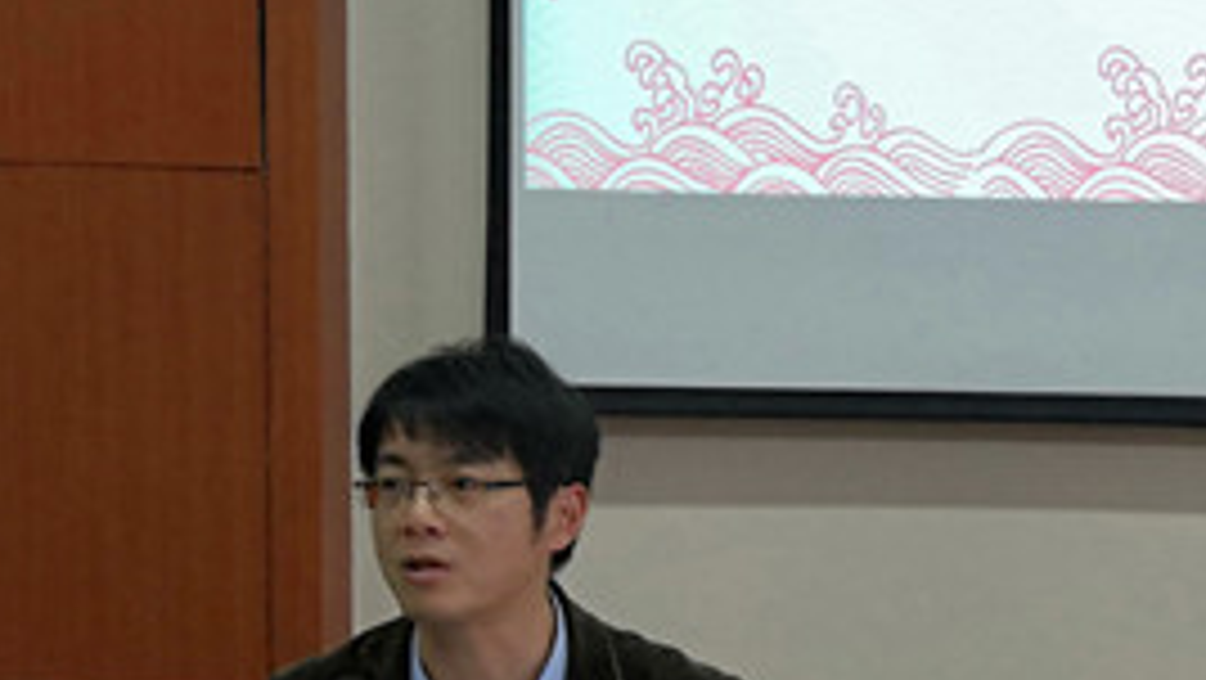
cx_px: 1206
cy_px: 279
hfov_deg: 17.9
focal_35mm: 117
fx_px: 3743
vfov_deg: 10.4
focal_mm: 3.95
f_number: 1.8
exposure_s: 1/33.3
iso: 125
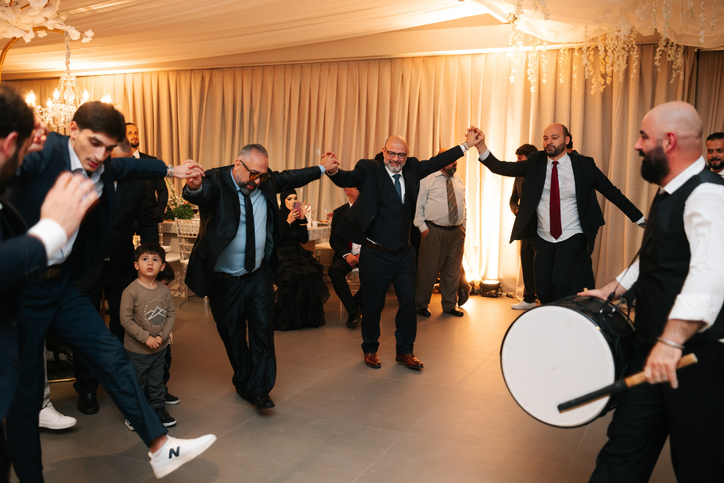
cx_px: 362
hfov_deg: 54.3
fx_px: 706
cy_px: 242
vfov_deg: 37.7
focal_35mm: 35
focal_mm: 35
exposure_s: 1/160
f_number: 2
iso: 1000
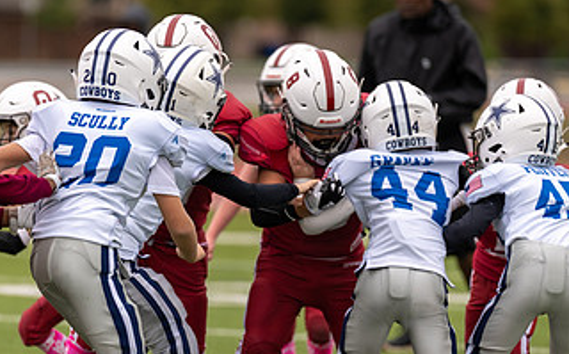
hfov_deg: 4.7
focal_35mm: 449
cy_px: 230
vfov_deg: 2.9
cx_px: 223
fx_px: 6953
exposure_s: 1/1250
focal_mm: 200
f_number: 2.8
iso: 160
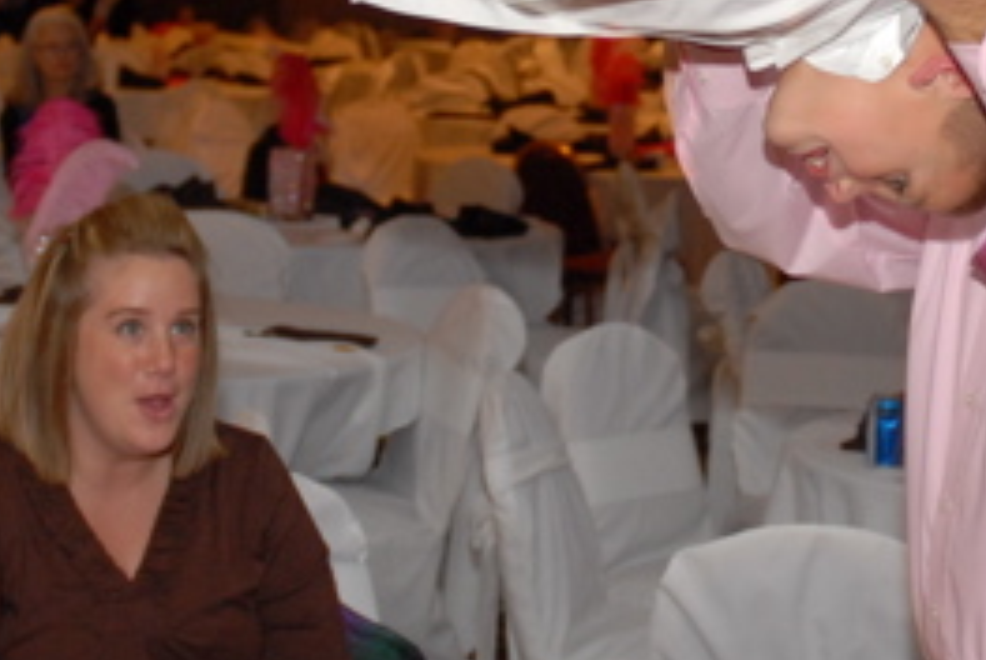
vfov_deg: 11.1
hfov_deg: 16.5
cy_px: 161
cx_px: 823
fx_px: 3373
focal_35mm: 123
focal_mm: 24
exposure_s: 1/13
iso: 400
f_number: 2.8
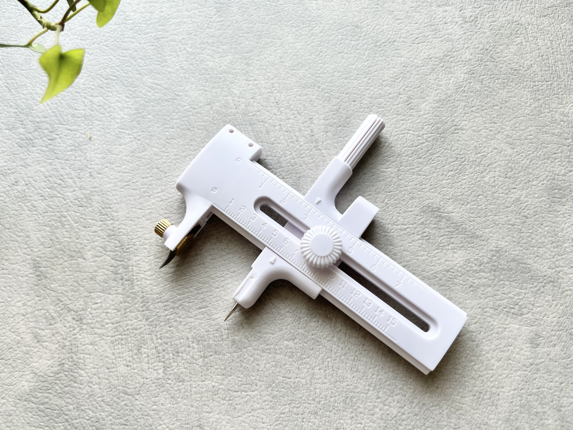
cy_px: 215
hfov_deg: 67.3
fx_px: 430
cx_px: 286
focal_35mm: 26
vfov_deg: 53.1
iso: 40
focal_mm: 5.1
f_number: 1.6
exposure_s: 1/261
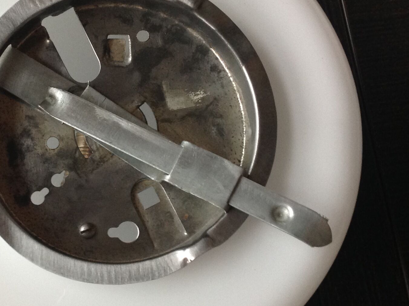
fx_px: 790
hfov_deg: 28.5
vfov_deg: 21.9
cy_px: 142
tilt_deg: -76.9
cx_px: 97
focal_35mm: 67
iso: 125
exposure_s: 1/15
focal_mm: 4.28
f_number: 2.4
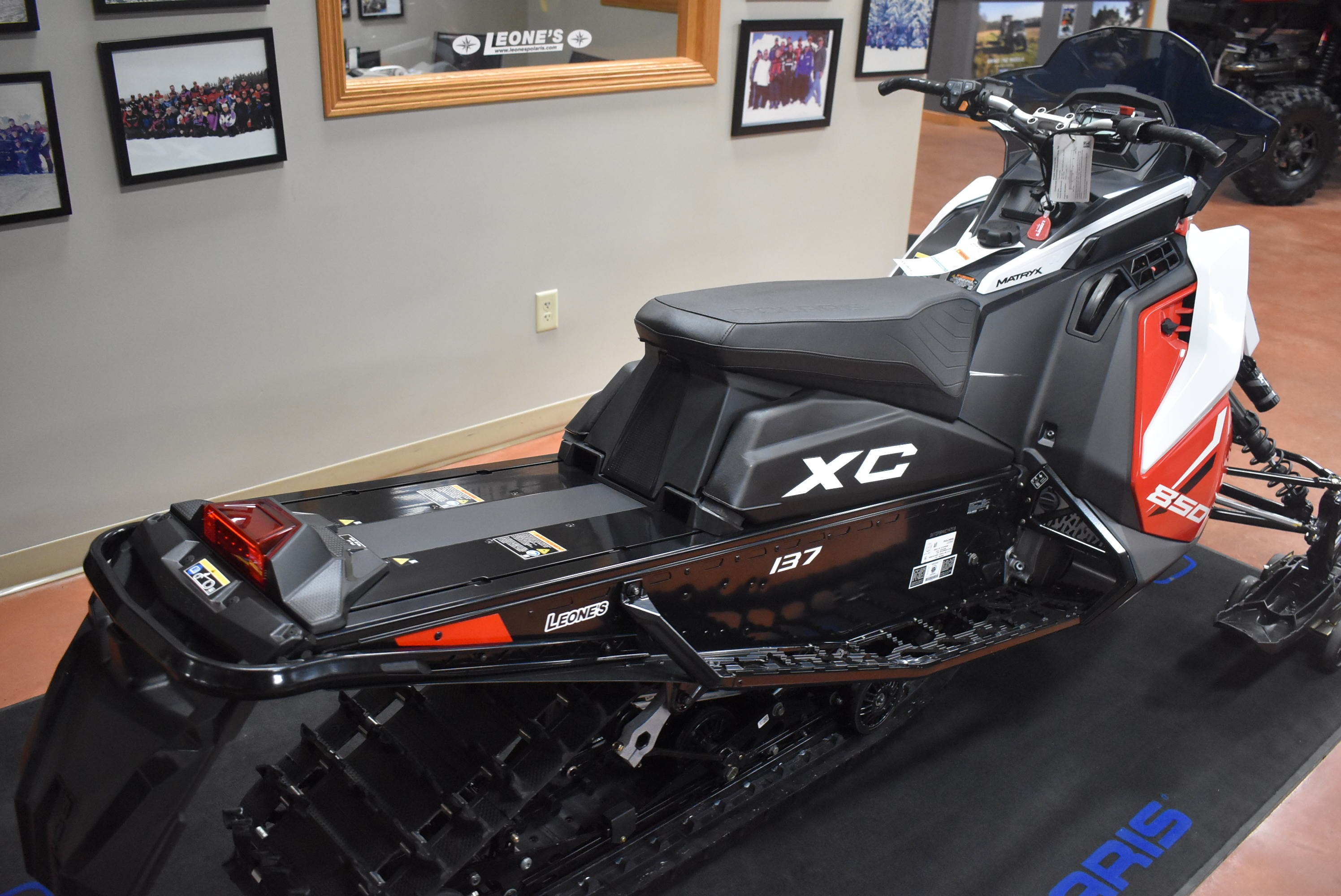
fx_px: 1174
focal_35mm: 32
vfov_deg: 41.8
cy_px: 448
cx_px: 670
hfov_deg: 59.5
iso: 3200
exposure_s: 1/125
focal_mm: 21
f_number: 3.8
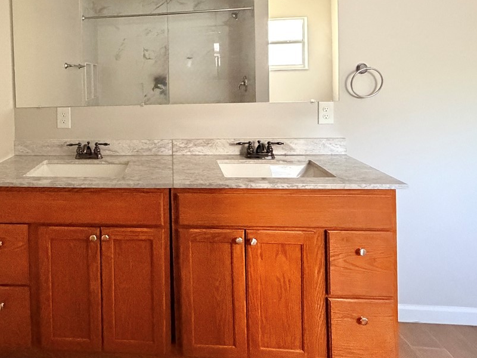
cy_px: 84
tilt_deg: -1.7
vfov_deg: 47.6
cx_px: 133
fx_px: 386
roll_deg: +1.5
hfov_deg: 60.7
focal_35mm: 28
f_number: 2.2
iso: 1250
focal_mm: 2.22
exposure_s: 1/60
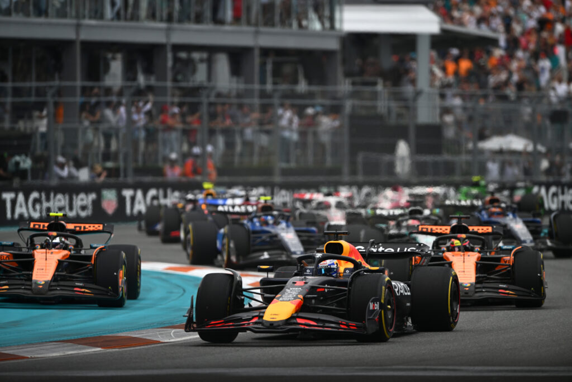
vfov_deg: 3.4
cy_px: 191
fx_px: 6356
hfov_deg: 5.2
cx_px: 286
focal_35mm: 400
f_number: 4
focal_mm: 400
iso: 200
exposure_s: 1/2000
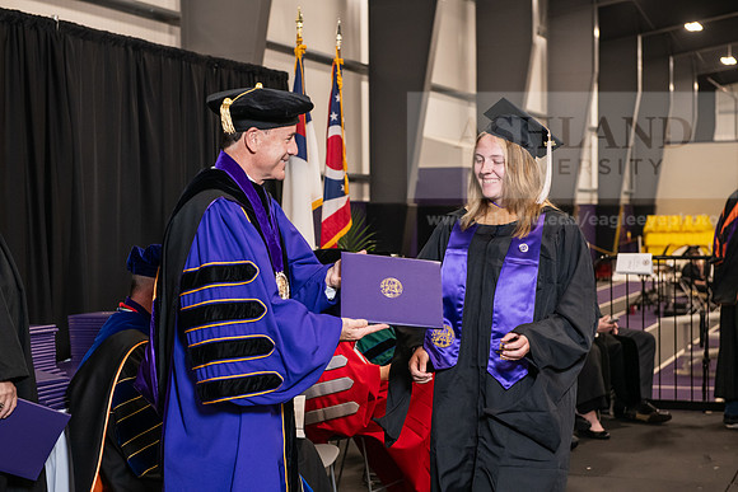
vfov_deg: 19.5
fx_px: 1435
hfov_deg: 28.8
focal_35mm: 70
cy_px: 246
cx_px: 369
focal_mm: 70
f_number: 5
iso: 2000
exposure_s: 1/125
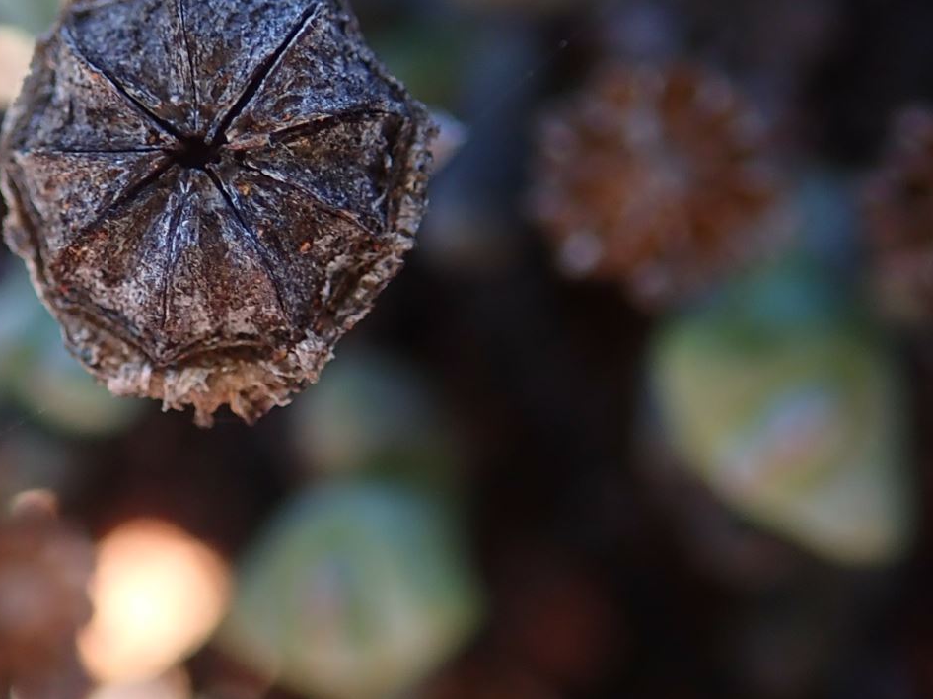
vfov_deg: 19.8
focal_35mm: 74
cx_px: 231
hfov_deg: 26.0
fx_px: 1994
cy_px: 186
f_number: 2.6
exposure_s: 1/125
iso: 160
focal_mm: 6.42
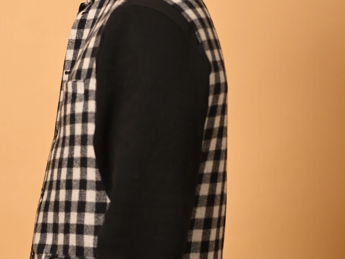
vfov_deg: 12.0
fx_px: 1226
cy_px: 100
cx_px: 99
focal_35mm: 123
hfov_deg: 16.0
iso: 200
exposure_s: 1/1250
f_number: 2.2
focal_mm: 50
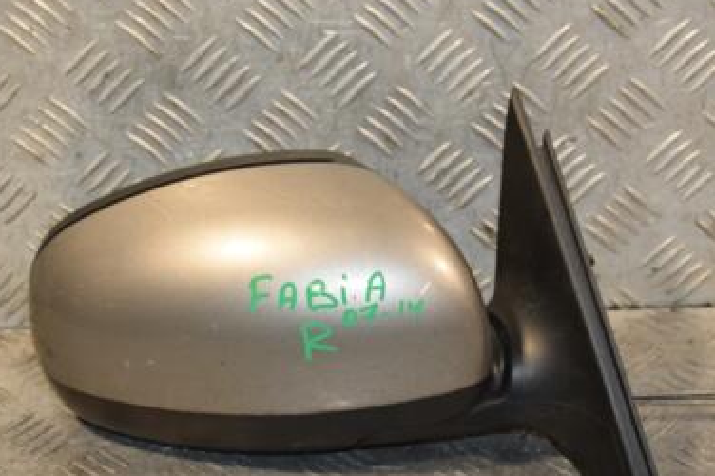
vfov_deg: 12.7
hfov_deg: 19.0
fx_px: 2139
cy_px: 327
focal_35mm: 108
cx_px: 365
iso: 800
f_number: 5.6
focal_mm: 45
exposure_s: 1/200
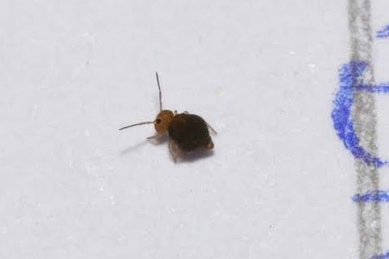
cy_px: 130
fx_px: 1713
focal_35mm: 159
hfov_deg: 13.0
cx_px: 194
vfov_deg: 8.7
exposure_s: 1/60
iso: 250
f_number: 32
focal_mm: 105
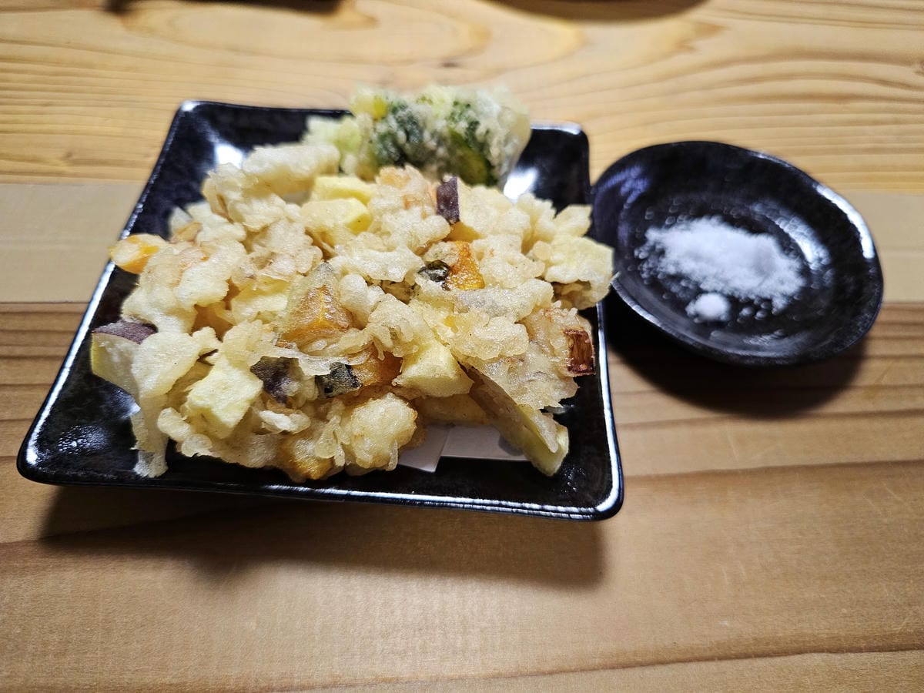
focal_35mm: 23
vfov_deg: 58.9
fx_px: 614
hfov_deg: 73.9
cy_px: 346
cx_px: 462
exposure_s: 1/74
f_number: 1.7
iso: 400
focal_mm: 6.3
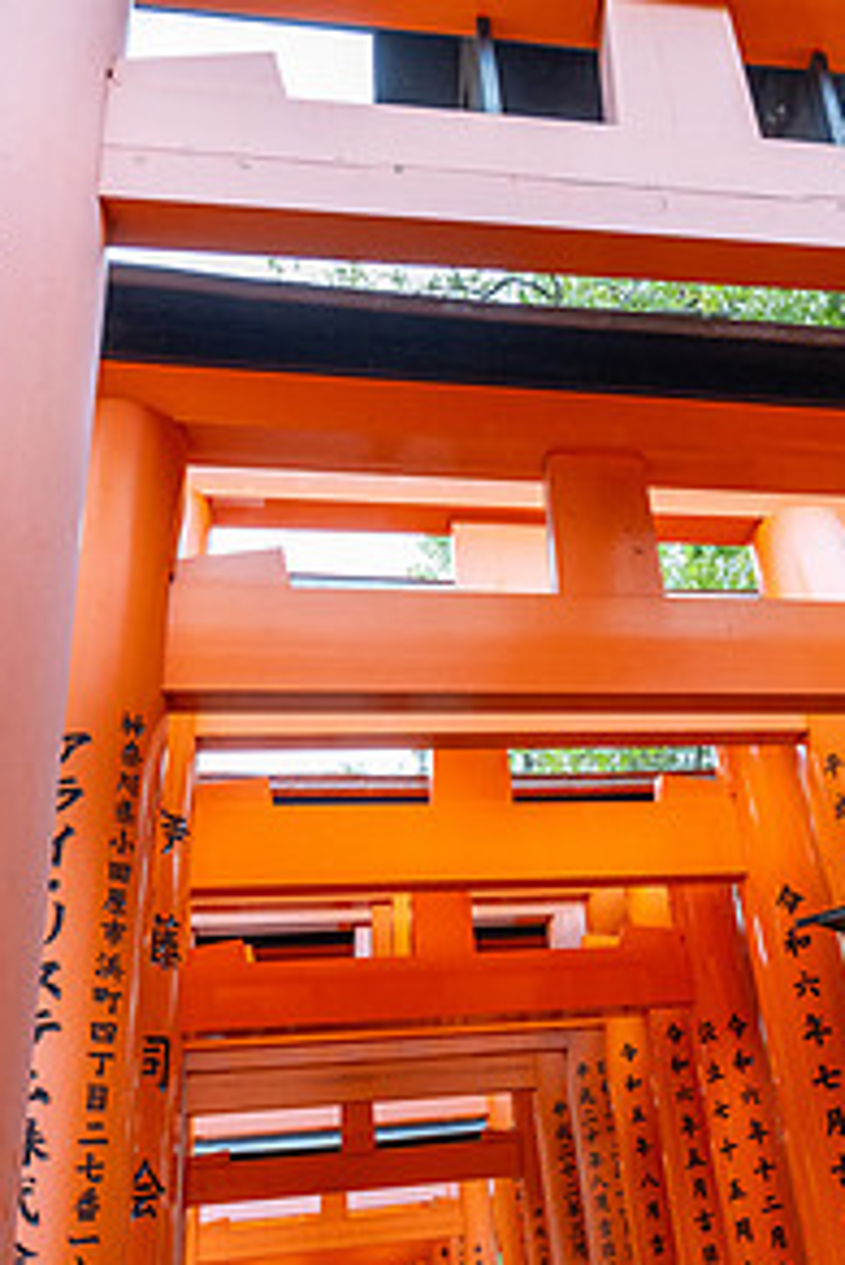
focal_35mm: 37
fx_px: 1301
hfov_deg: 35.2
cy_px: 767
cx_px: 637
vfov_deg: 51.5
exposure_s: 1/500
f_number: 4
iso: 1400
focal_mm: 24
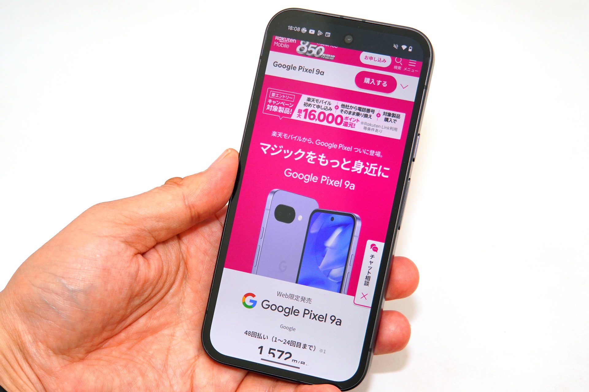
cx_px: 294
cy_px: 196
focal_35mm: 75
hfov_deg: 27.0
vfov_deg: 18.2
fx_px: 1227
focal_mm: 50
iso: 800
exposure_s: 1/100
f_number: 5.6
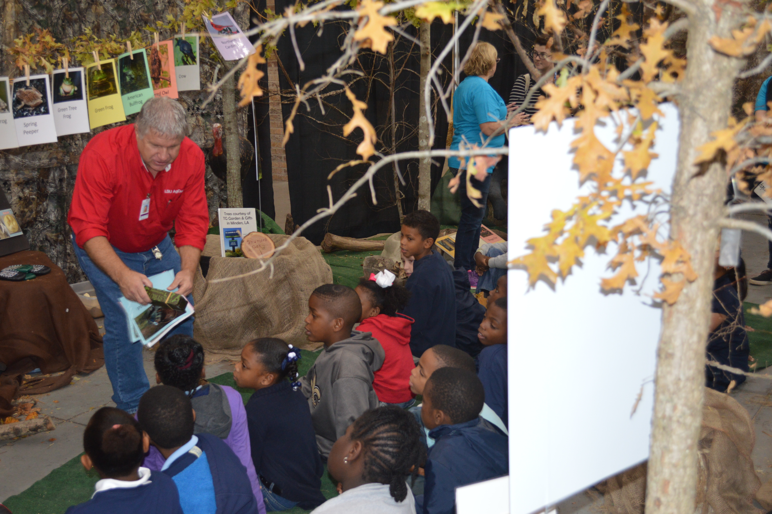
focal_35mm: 48
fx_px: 1028
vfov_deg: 28.0
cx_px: 386
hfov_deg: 41.1
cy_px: 257
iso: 720
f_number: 4.8
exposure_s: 1/60
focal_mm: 32
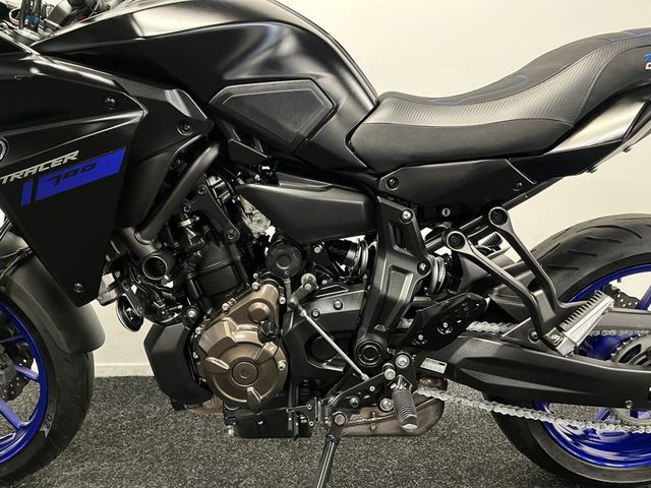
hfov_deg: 67.3
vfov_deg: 53.1
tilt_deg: -7.8
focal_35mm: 26
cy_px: 244
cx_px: 326
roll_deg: +1.7
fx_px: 489
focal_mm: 5.1
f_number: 1.6
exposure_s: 1/33
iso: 500
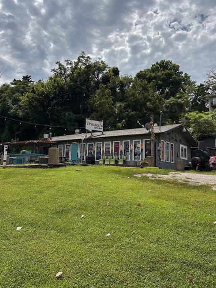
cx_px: 106
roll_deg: -2.2
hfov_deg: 46.8
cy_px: 129
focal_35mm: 30
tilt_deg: +12.8
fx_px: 249
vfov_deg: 59.8
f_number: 1.78
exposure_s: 1/8929
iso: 80
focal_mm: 6.86
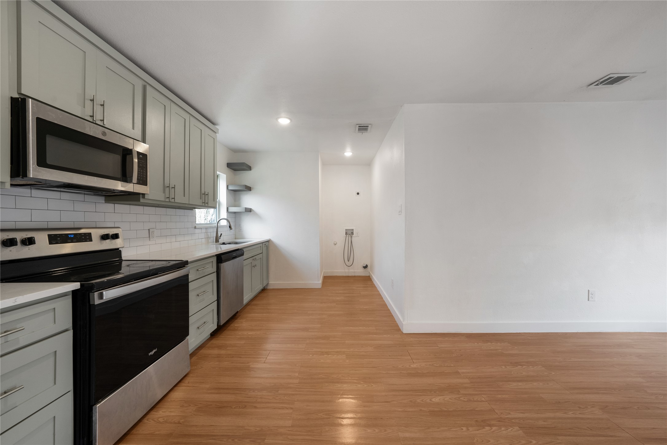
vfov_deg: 90.0
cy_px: 222
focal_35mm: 12
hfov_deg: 112.6
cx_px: 334
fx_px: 222
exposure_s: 1/20
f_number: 9
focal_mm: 12
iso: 500
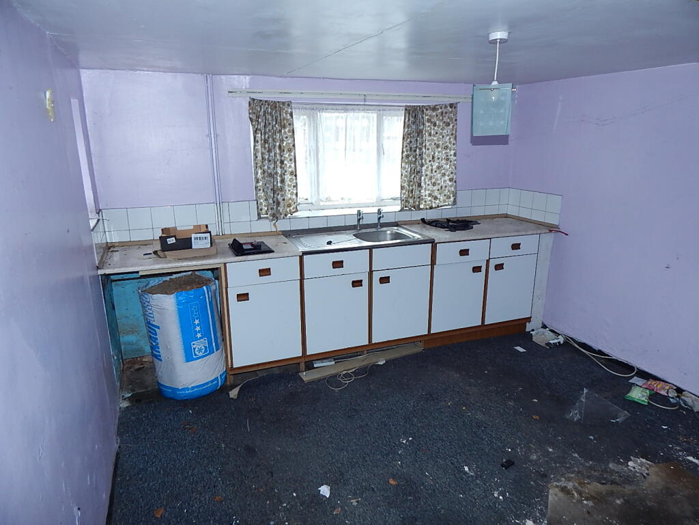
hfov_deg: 76.4
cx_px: 350
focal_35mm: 22
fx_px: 444
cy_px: 262
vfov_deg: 61.1
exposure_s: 1/30
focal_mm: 4
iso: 125
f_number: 3
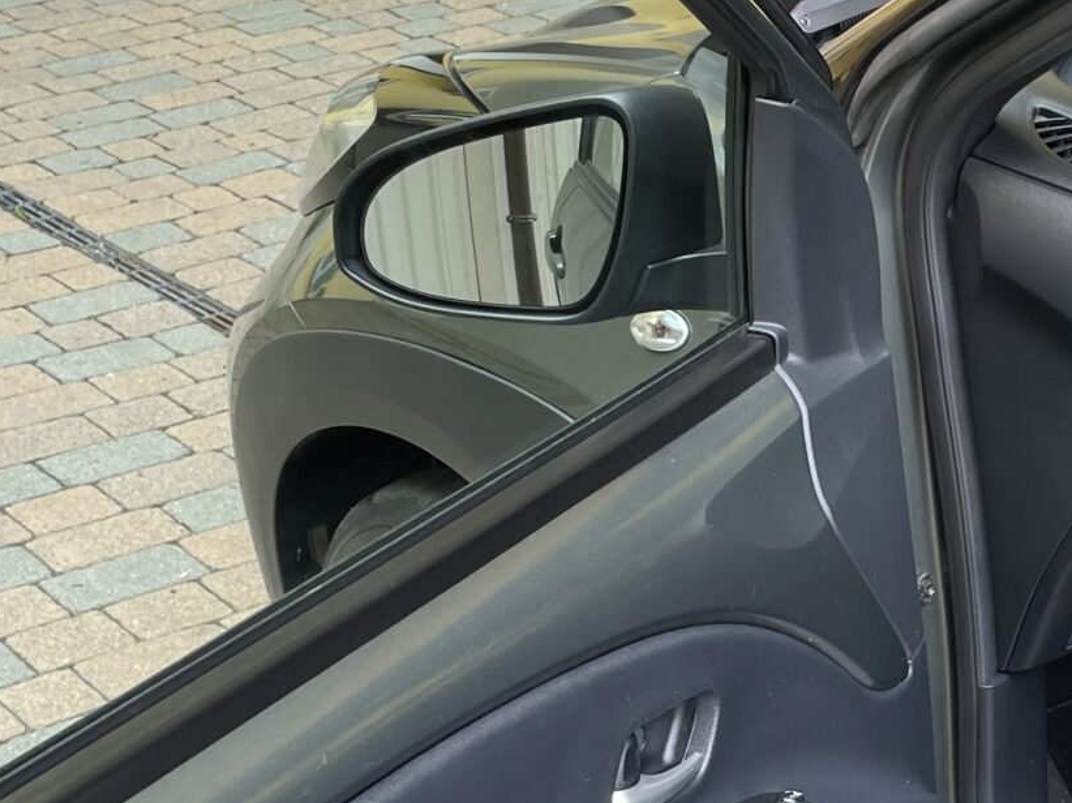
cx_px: 1058
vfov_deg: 18.0
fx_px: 2508
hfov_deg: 23.2
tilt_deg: -28.8
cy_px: 656
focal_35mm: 81
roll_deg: +1.8
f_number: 1.6
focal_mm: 4.2
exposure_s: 1/121
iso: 40
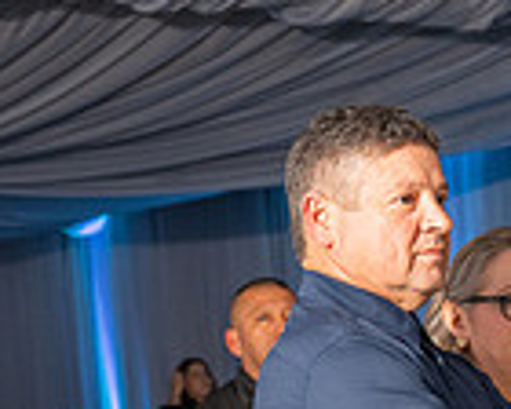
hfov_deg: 11.4
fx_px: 2405
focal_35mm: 159
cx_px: 880
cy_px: 666
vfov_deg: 9.4
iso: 1000
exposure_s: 1/160
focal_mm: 41
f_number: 4
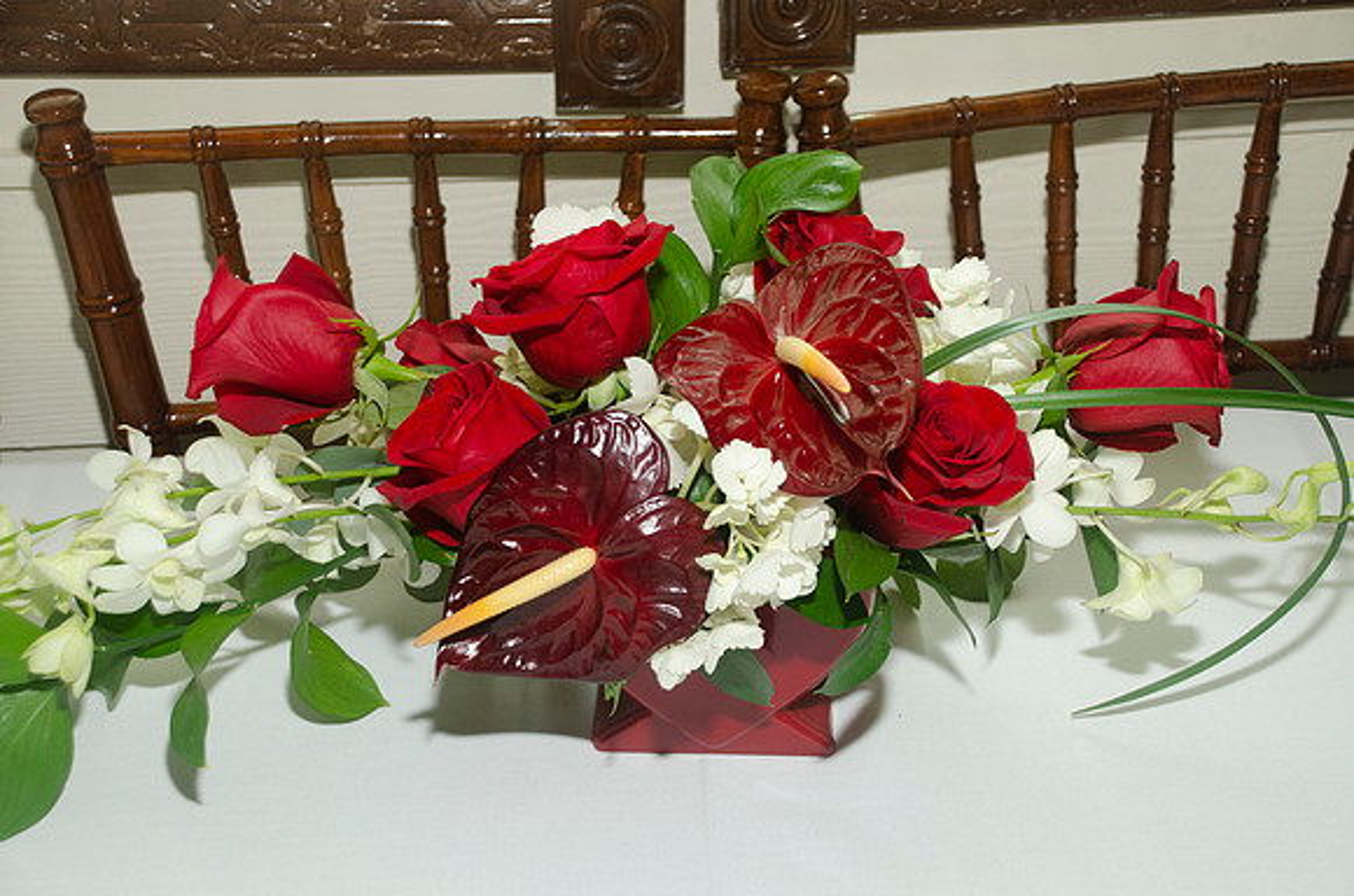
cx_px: 677
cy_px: 448
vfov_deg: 22.5
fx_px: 2252
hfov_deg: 33.5
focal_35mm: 60
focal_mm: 40
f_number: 5
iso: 100
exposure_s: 1/60
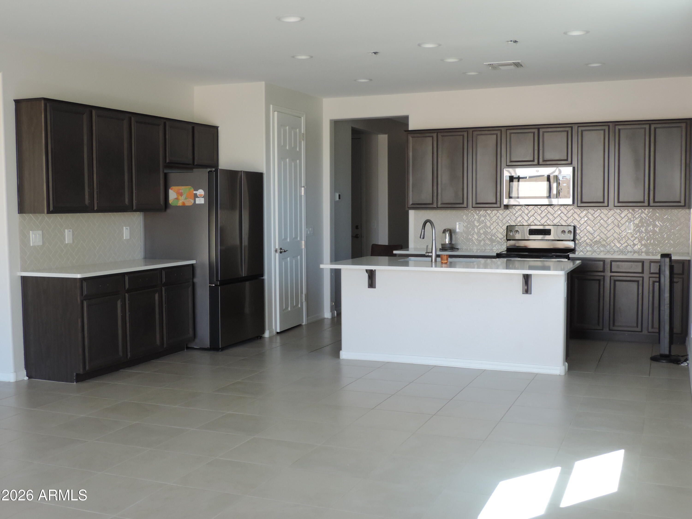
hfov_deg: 46.8
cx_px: 346
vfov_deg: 36.0
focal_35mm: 40
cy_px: 260
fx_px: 800
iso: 220
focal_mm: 7.1
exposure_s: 1/50
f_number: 3.3
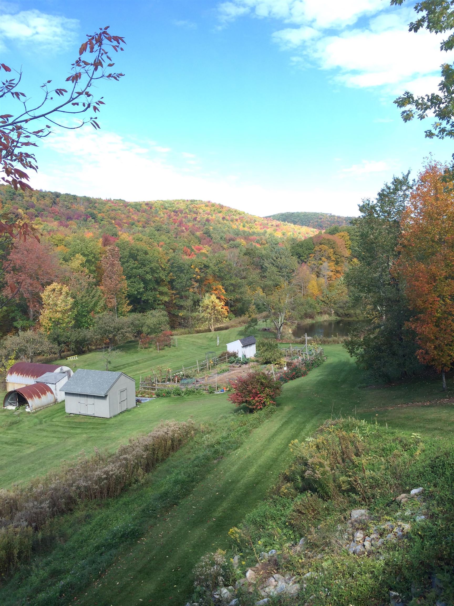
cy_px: 303
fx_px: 525
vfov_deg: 60.0
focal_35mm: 30
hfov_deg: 46.8
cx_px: 227
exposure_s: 1/595
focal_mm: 4.12
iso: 32
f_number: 2.2
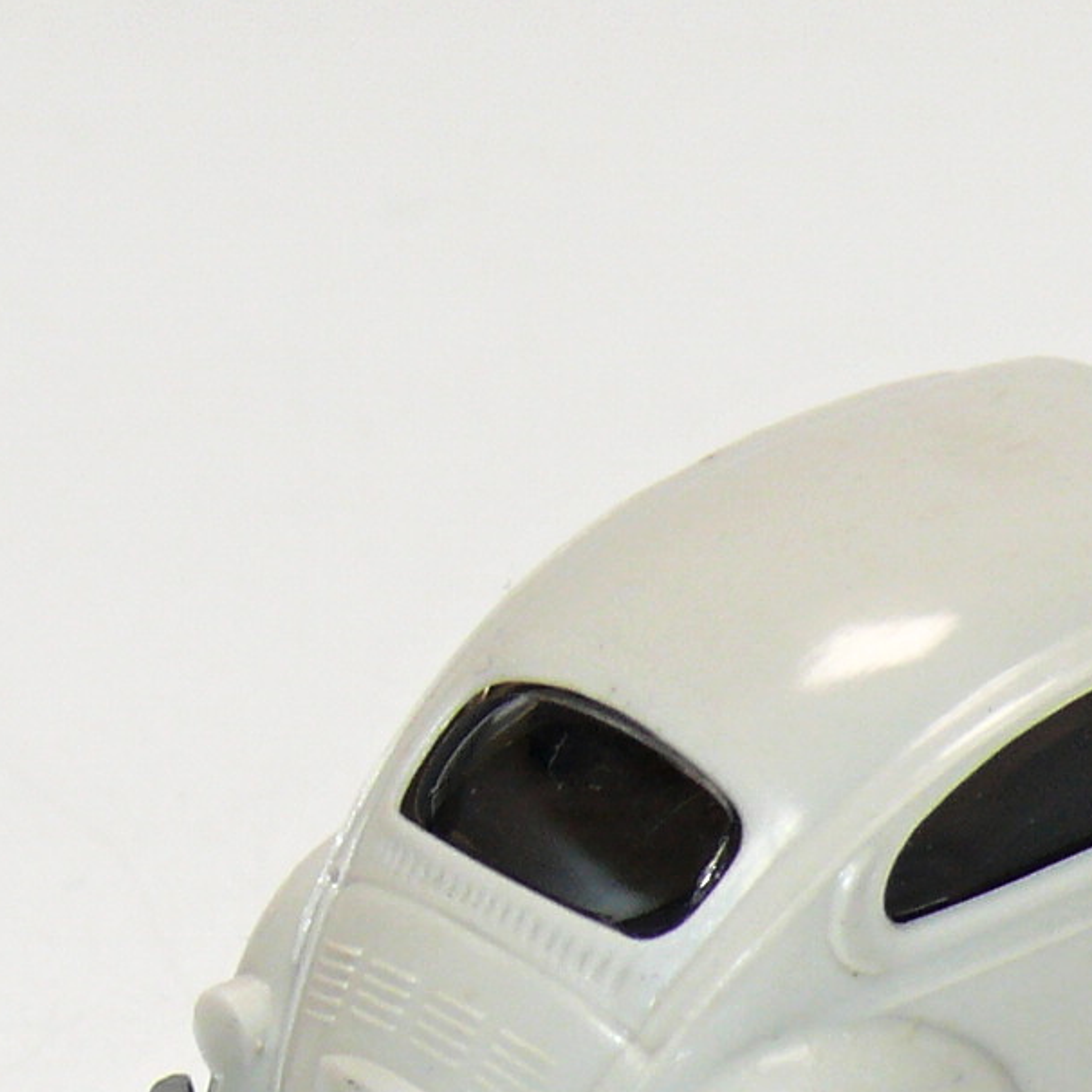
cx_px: 1060
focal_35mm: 367
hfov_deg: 4.8
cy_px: 847
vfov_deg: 4.8
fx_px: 13098
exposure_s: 1/30
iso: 100
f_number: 4
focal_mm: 18.7
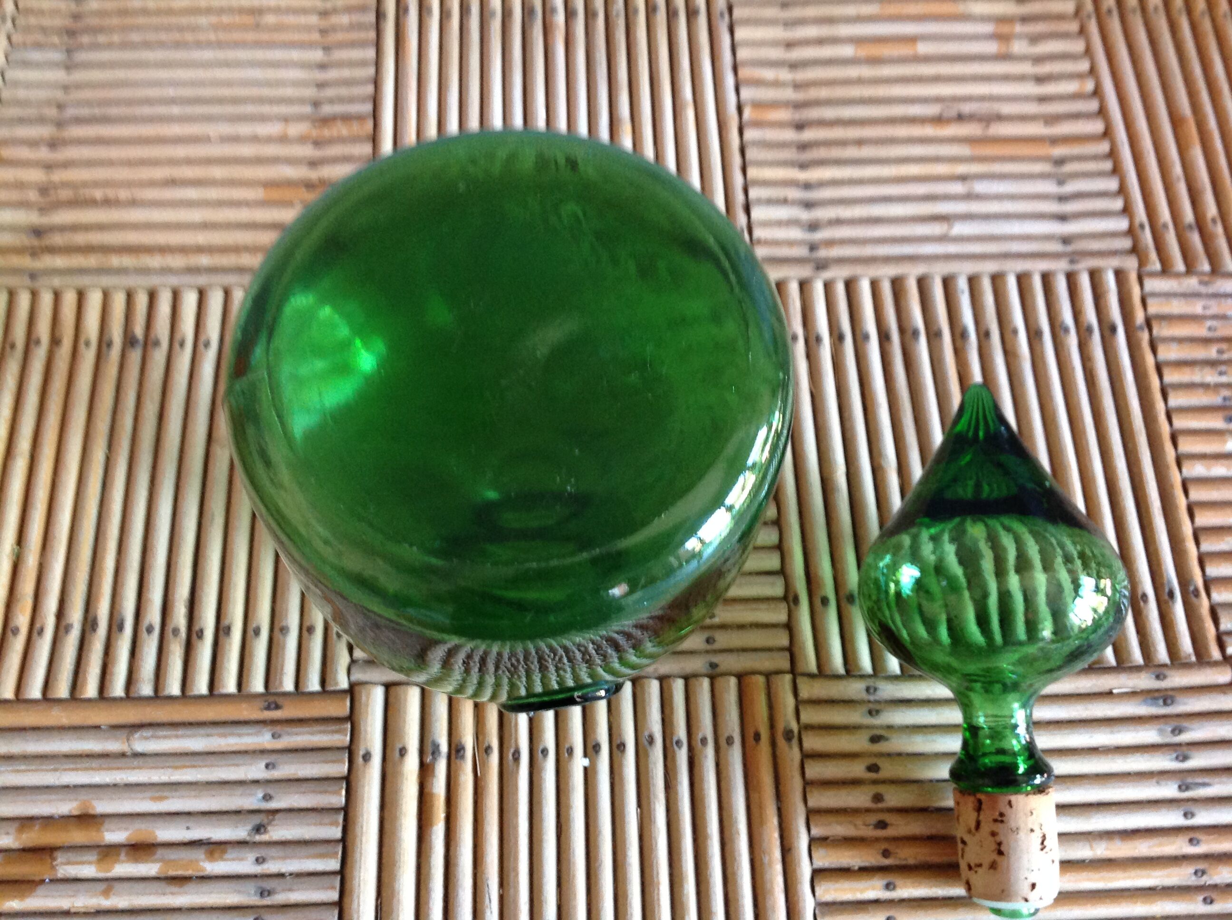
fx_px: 1244
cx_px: 616
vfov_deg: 40.6
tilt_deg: -68.1
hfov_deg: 52.7
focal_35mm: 35
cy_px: 460
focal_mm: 4.28
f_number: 2.4
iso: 200
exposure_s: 1/15
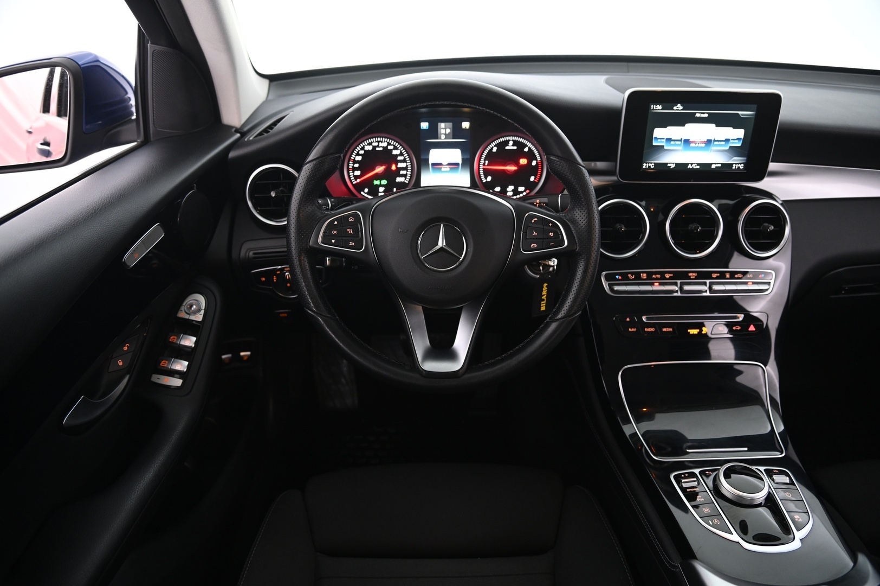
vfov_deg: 53.1
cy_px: 293
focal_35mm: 24
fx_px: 586
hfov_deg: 73.8
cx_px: 440
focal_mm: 24
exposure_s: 1/15
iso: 2000
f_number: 4
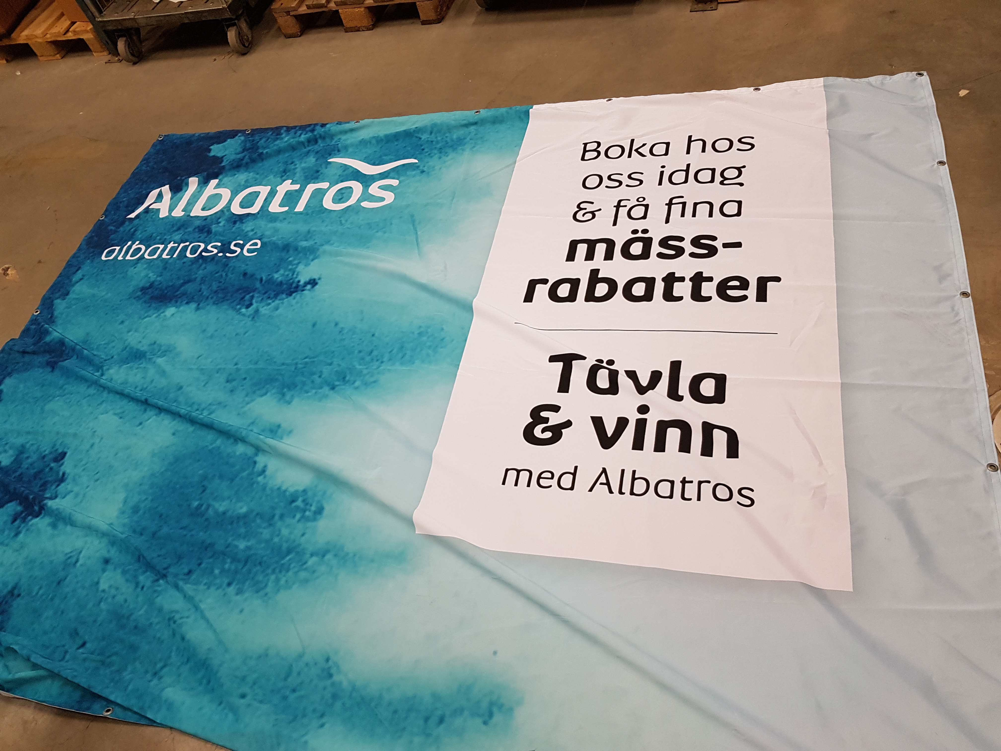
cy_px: 376
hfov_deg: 67.3
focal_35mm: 26
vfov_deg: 53.1
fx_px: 752
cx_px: 500
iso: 160
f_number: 1.7
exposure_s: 1/50
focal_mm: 4.2
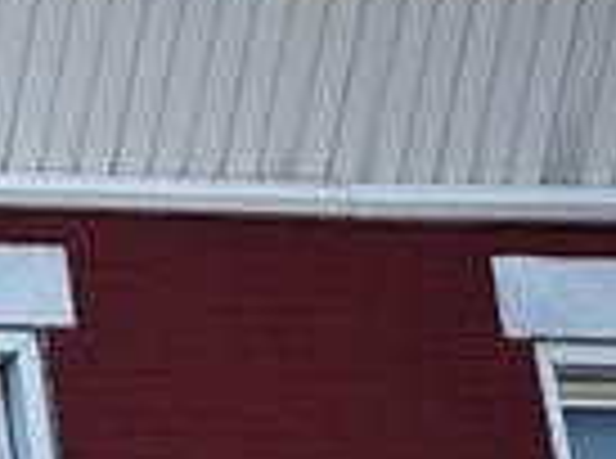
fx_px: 3195
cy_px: 1444
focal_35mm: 180
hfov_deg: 8.3
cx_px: -1520
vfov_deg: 7.2
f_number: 1.78
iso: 80
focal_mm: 6.86
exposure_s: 1/1357
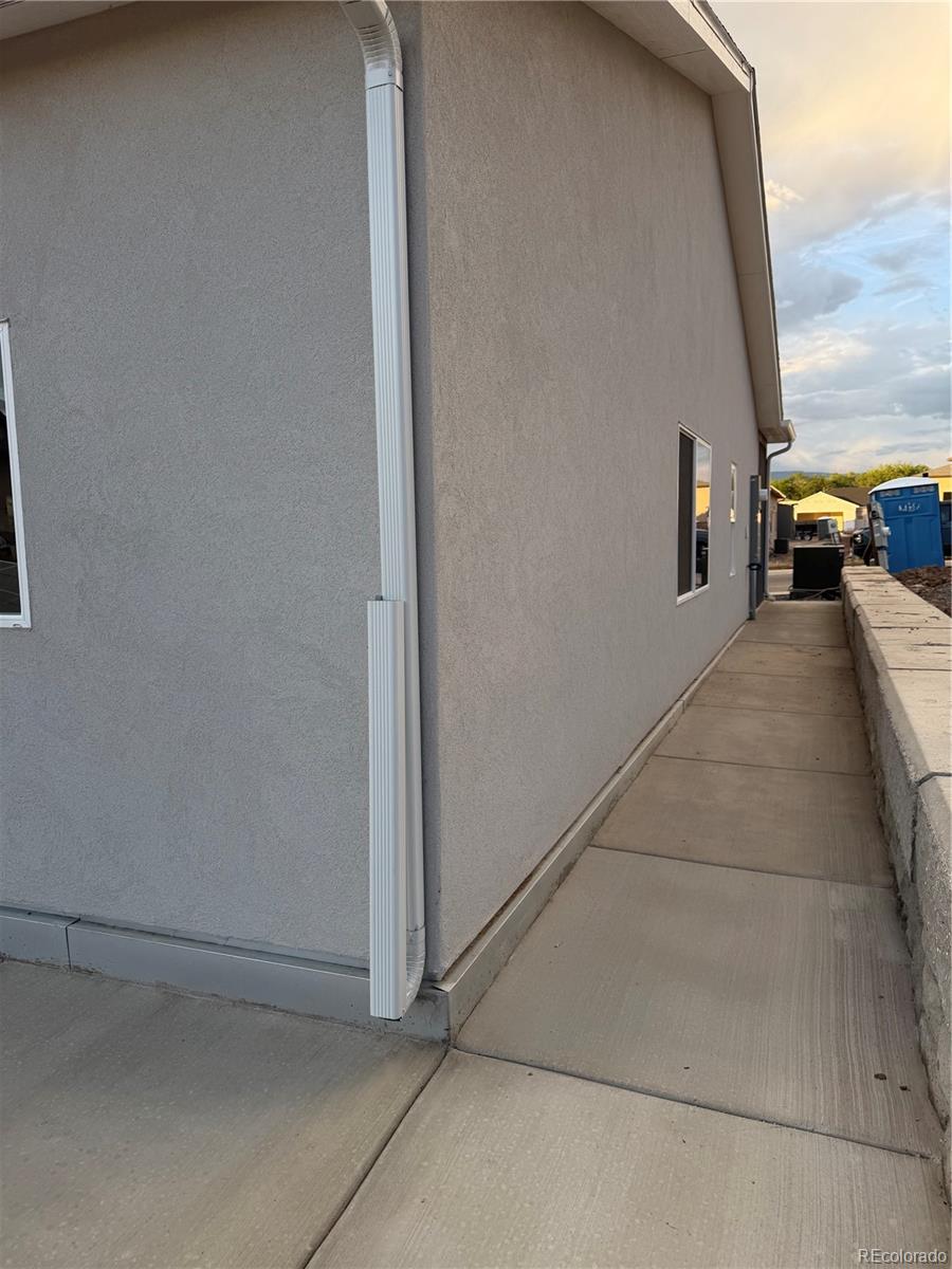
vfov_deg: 71.6
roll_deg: +1.0
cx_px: 476
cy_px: 634
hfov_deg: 56.8
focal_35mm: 24
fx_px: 880
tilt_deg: -6.1
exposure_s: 1/750
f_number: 1.78
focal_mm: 6.76
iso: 80
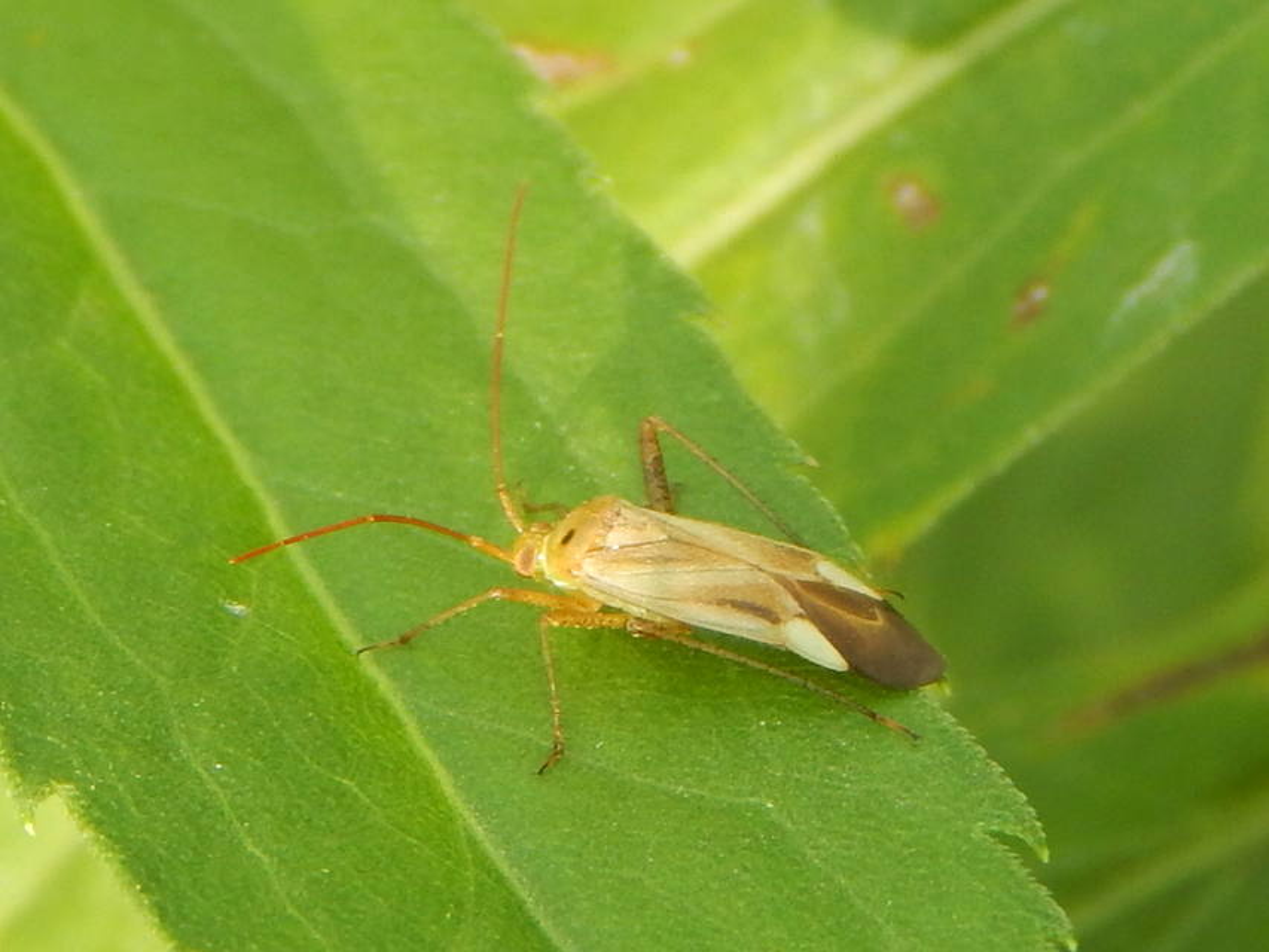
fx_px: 4803
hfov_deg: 15.1
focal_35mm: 131
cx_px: 634
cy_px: 476
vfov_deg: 11.3
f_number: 4.8
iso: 125
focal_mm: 23.4
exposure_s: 1/200
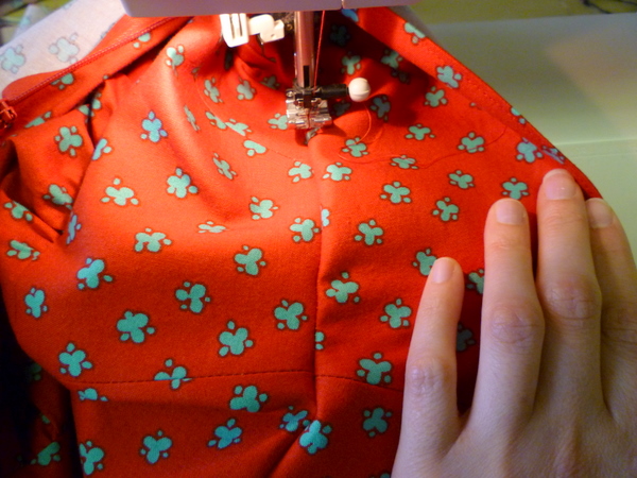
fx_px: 534
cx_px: 318
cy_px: 239
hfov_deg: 61.7
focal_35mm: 29
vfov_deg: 48.2
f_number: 3.3
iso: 250
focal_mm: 5.2
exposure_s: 1/30
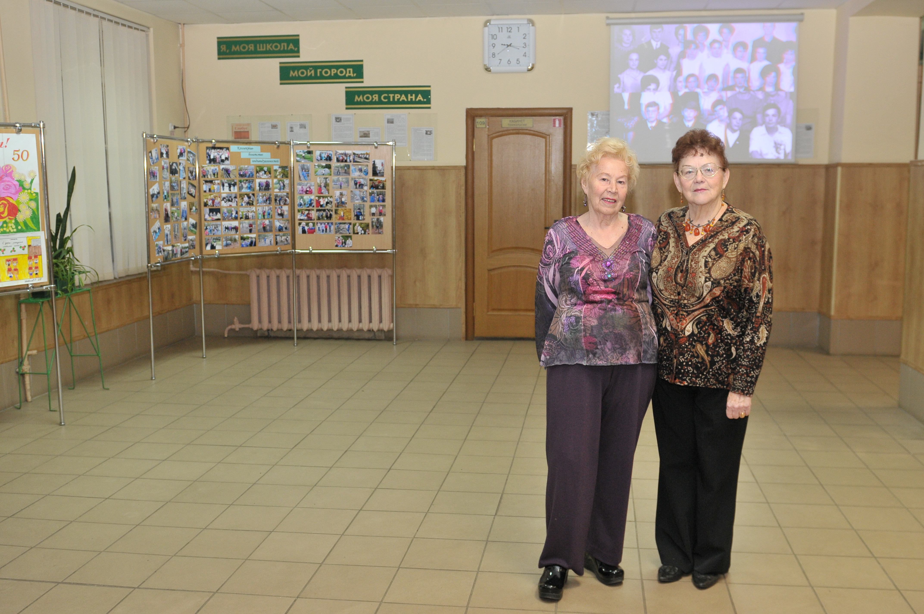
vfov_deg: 36.8
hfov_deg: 53.2
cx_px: 462
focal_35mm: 36
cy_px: 307
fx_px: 923
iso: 640
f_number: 3.2
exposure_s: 1/125
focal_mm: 24
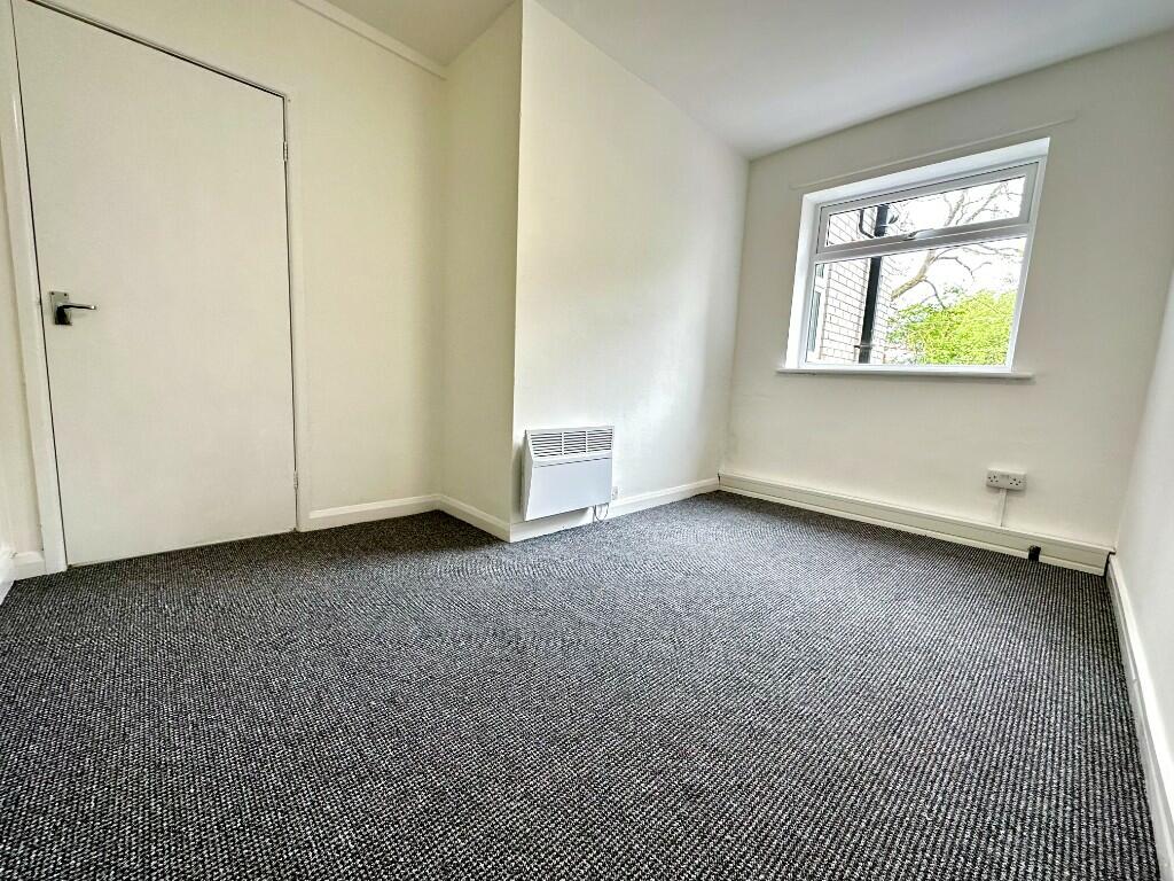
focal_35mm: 14
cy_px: 440
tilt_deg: -8.1
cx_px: 587
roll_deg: -2.7
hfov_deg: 102.1
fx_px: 475
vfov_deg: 85.7
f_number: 2.2
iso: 125
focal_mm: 2.22
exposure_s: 1/100
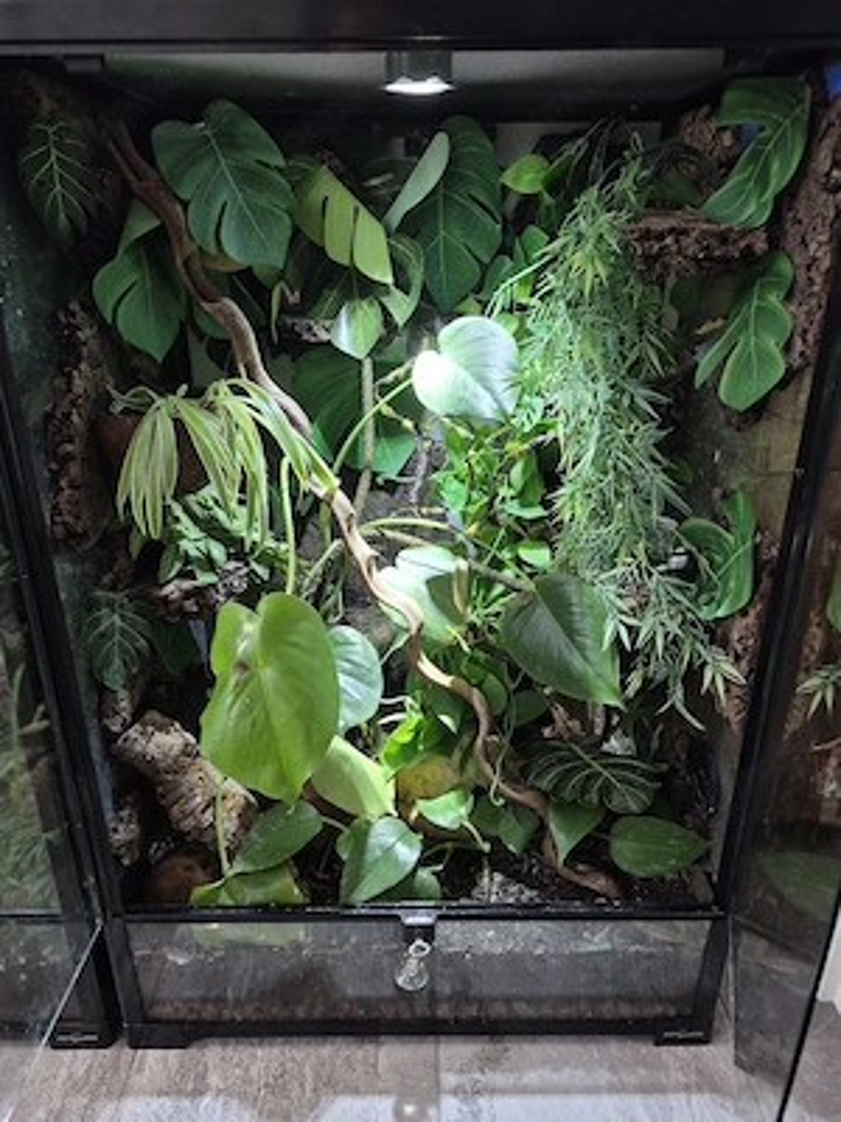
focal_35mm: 23
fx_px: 745
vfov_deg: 73.9
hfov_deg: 58.9
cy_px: 561
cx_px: 420
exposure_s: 1/31.1
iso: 320
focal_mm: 5.4
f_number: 1.8
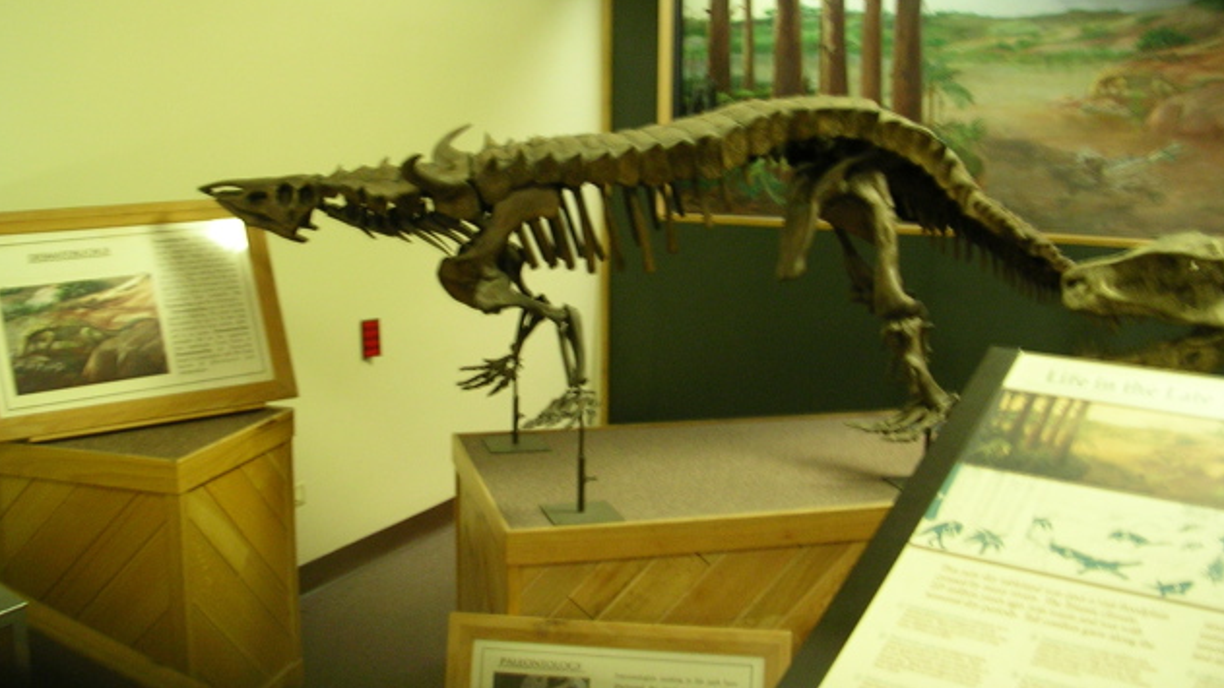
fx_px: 1363
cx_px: 611
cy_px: 269
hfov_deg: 48.4
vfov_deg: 28.3
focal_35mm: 42
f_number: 2.8
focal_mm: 5.8
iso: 100
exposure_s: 1/5.6
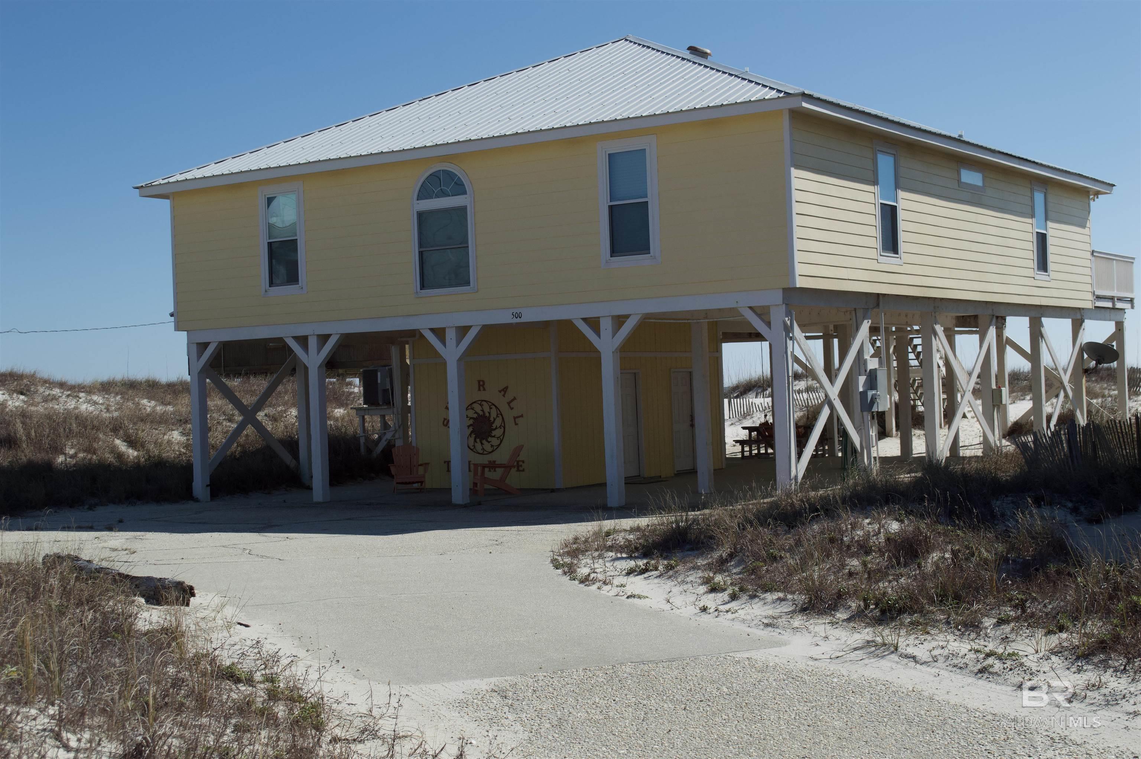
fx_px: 1662
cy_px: 380
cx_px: 570
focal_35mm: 52
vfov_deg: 25.7
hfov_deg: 37.9
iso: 400
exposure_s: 1/2000
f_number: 8
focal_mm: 35
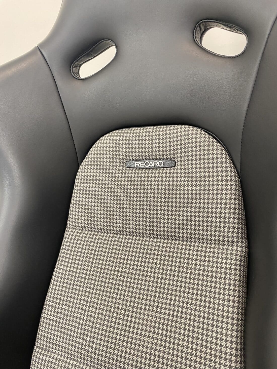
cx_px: 138
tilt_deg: -7.2
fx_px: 277
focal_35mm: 26
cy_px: 184
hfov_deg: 53.1
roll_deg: -0.3
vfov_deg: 67.3
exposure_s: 1/50
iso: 200
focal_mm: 4.25
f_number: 1.8
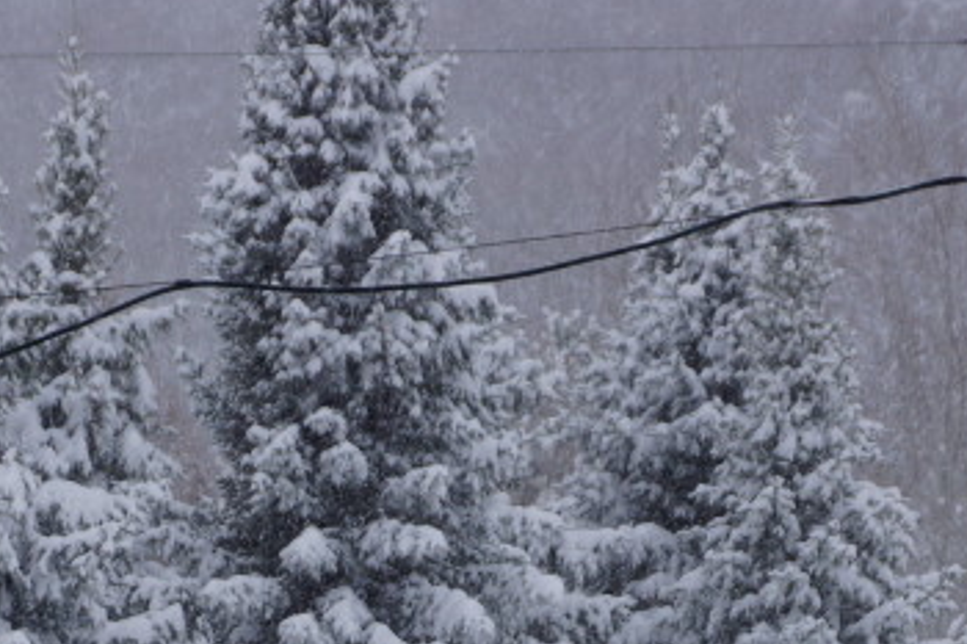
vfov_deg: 2.9
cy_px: 907
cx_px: 345
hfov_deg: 4.3
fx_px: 12887
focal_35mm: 480
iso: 100
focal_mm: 100
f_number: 9
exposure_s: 1/200
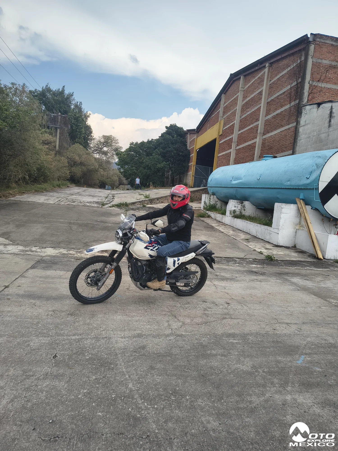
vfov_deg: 71.6
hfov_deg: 56.8
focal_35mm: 24
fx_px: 312
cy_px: 226
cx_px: 169
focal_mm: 5.56
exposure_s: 1/907
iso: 101
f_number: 1.8
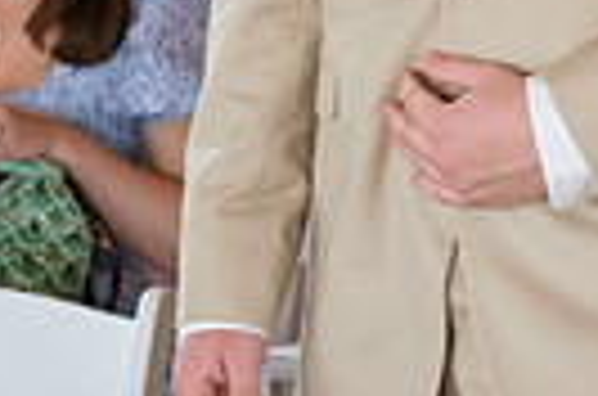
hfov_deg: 6.3
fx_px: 5435
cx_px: 629
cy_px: -133
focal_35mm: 328
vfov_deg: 4.2
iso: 800
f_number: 2.8
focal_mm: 50
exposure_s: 1/125
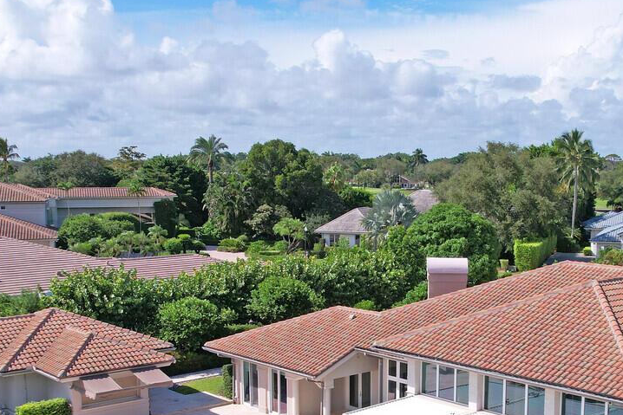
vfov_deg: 27.1
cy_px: 325
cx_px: 390
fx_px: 848
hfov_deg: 40.1
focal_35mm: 49
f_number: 2.8
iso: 100
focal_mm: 8.38
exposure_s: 1/2500
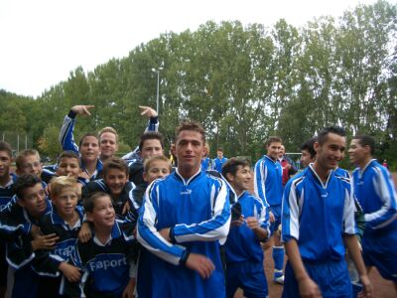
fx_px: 401
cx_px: 198
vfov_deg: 40.7
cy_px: 149
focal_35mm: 35
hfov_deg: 52.6
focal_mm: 5.8
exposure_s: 1/80
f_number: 2.6
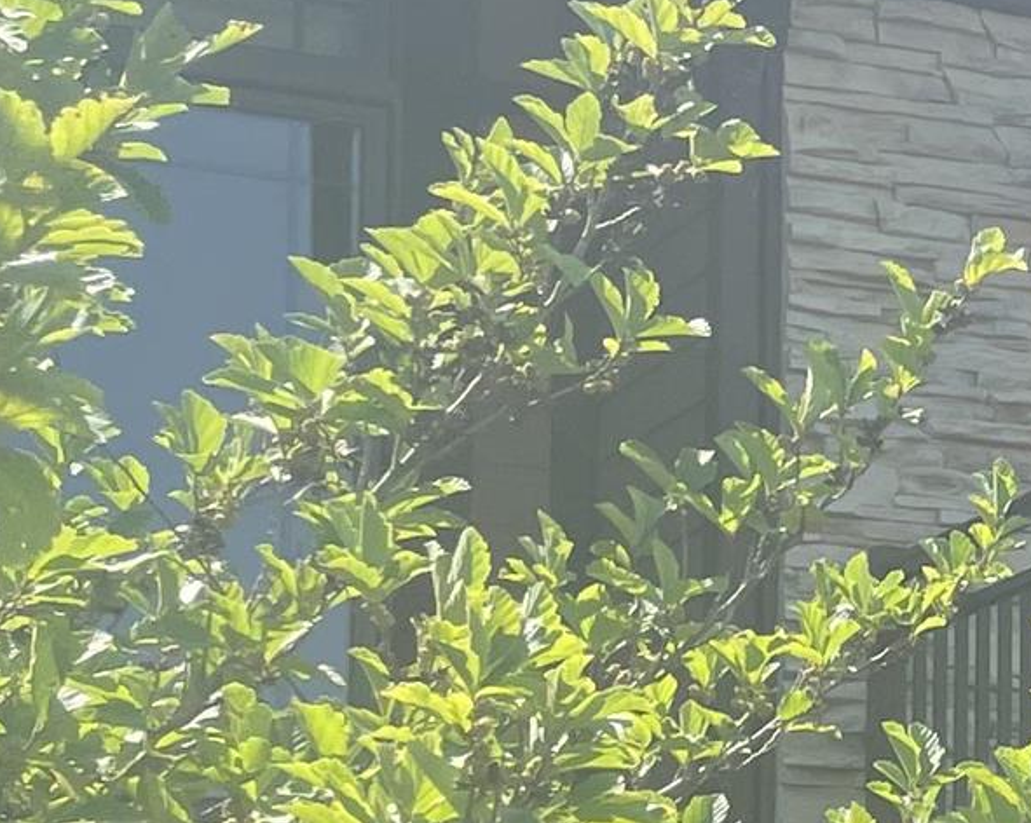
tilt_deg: +5.1
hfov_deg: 11.7
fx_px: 4025
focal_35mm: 132
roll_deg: +1.1
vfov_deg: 11.5
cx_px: 2533
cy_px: 853
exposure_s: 1/1182
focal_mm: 4.2
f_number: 1.6
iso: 32
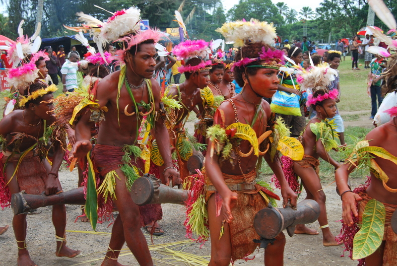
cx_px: 198
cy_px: 133
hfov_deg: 46.3
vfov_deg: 32.0
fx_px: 464
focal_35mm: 42
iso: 100
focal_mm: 28
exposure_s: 1/160
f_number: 6.3
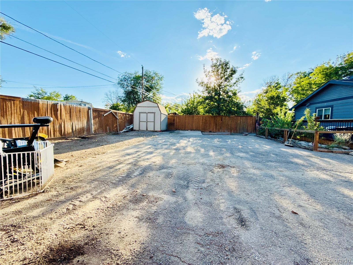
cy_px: 132
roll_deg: +0.7
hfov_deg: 102.1
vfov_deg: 85.7
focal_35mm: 14
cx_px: 176
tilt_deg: -4.8
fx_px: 143
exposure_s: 1/928
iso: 64
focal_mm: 2.22
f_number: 2.2
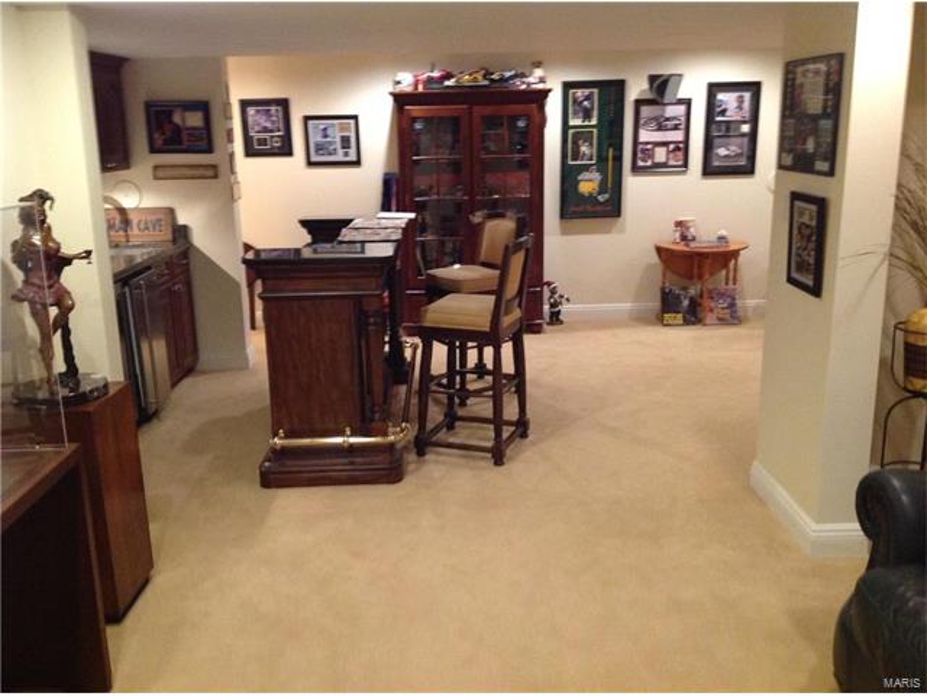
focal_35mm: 35
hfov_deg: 52.6
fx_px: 937
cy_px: 348
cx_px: 464
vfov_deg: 40.7
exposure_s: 1/15
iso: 320
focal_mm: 4.28
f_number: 2.4
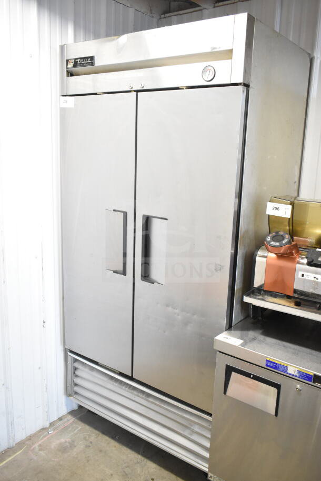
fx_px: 401
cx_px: 160
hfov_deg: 43.6
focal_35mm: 30
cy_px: 240
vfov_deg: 61.9
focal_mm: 20
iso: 1600
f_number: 3.8
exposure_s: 1/60
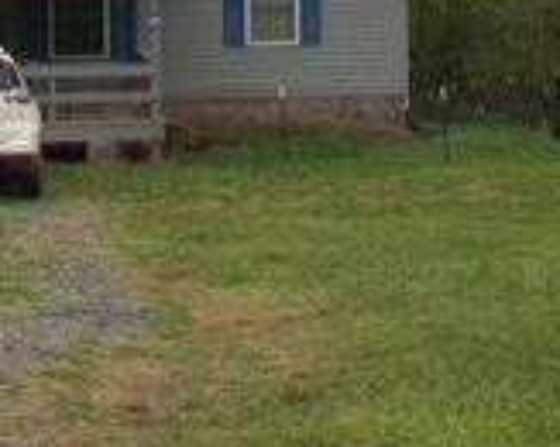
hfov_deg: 18.8
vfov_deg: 14.5
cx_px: 172
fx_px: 1689
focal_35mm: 102
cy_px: -108
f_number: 2.7
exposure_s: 1/640
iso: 64
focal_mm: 6.1
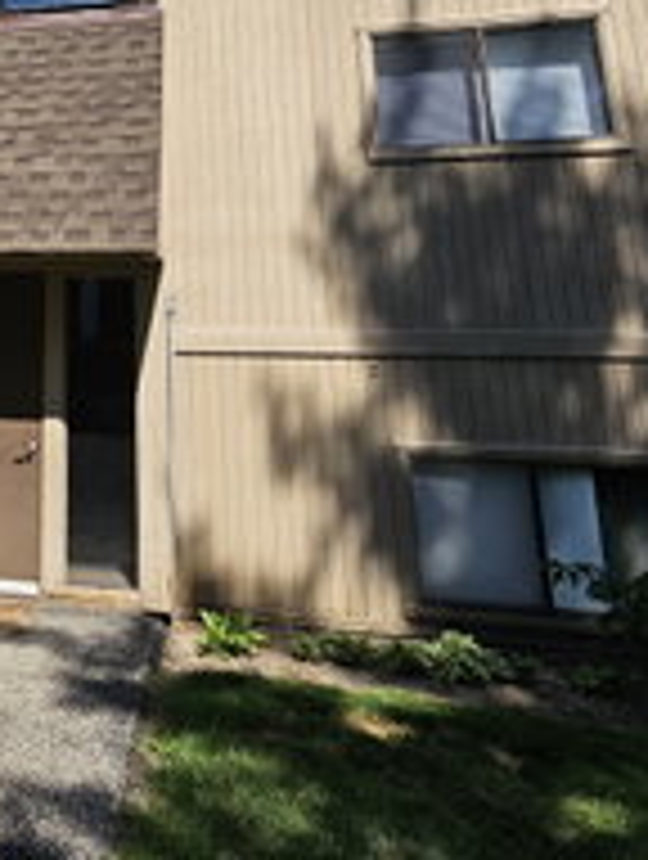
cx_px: 43
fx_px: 721
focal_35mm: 29
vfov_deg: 57.1
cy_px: 176
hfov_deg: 43.4
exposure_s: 1/2436
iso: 50
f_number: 2.2
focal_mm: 2.2
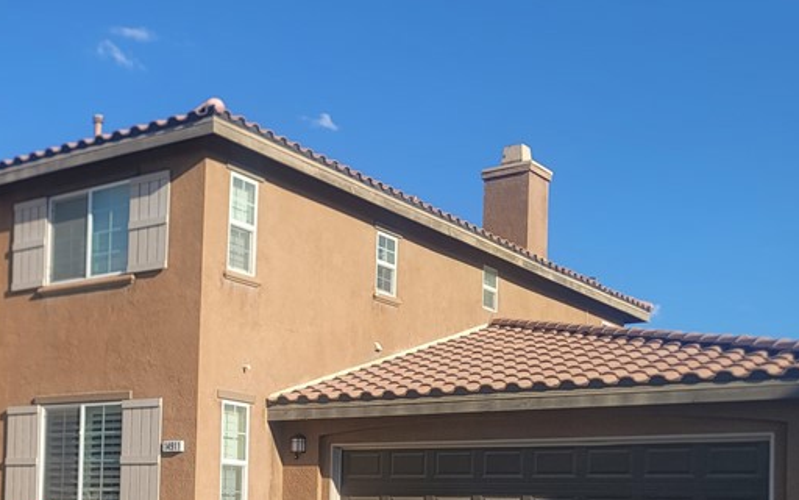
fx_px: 1154
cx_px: 58
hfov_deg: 35.6
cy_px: 470
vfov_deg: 23.6
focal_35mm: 53
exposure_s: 1/857
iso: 20
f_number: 1.8
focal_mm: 7
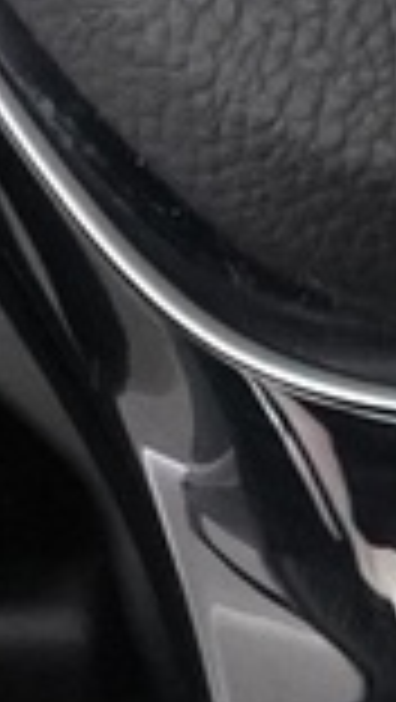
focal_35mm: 337
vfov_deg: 6.2
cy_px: -670
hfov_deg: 3.6
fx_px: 6277
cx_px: 662
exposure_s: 1/60
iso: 6400
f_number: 4
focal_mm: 31
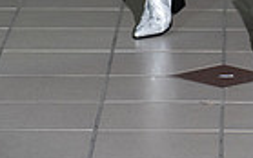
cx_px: 195
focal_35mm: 412
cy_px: -236
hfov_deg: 5.1
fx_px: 2842
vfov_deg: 3.2
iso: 1250
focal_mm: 125
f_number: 5.6
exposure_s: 1/160
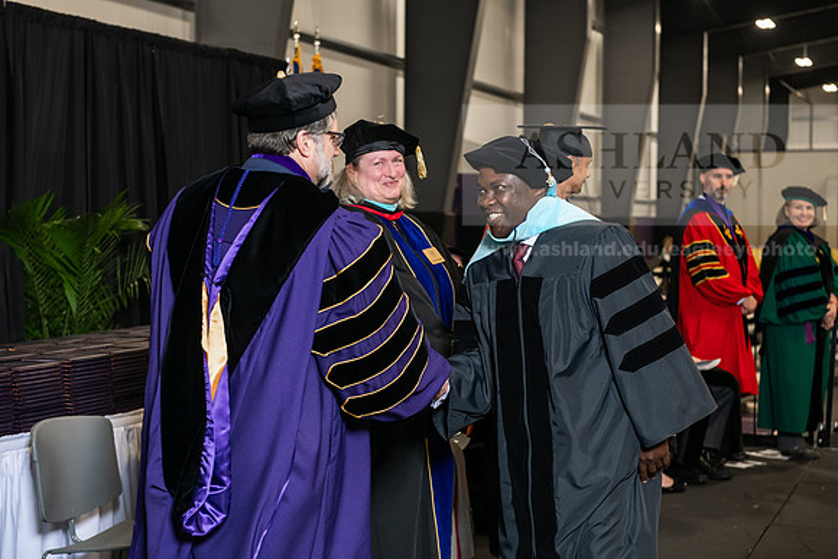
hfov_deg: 30.5
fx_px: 1537
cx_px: 419
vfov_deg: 20.6
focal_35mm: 66
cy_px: 280
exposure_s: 1/200
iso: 2000
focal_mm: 66
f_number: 5
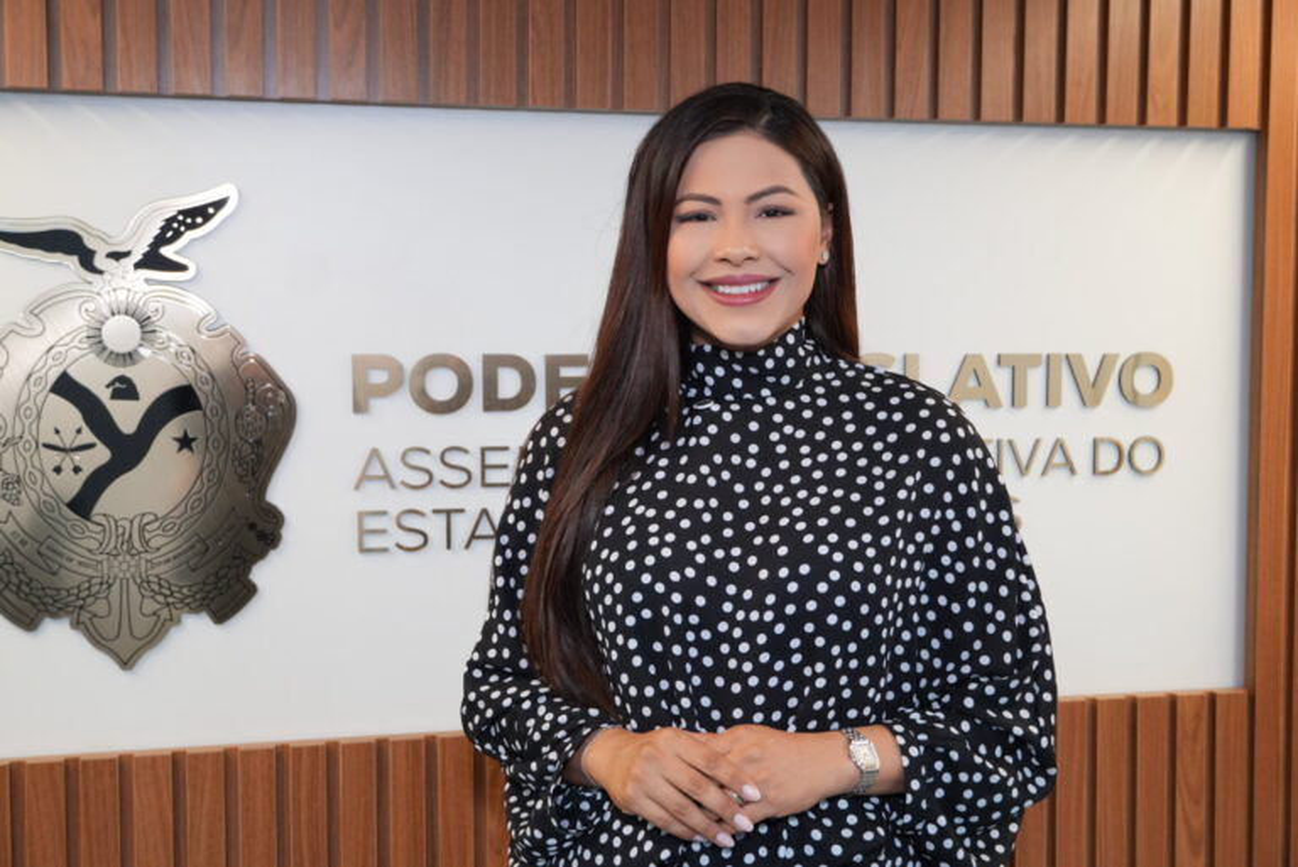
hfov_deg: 43.6
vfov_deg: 29.9
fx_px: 1623
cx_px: 649
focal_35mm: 45
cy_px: 434
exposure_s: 1/125
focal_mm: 30
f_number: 4.5
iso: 2000
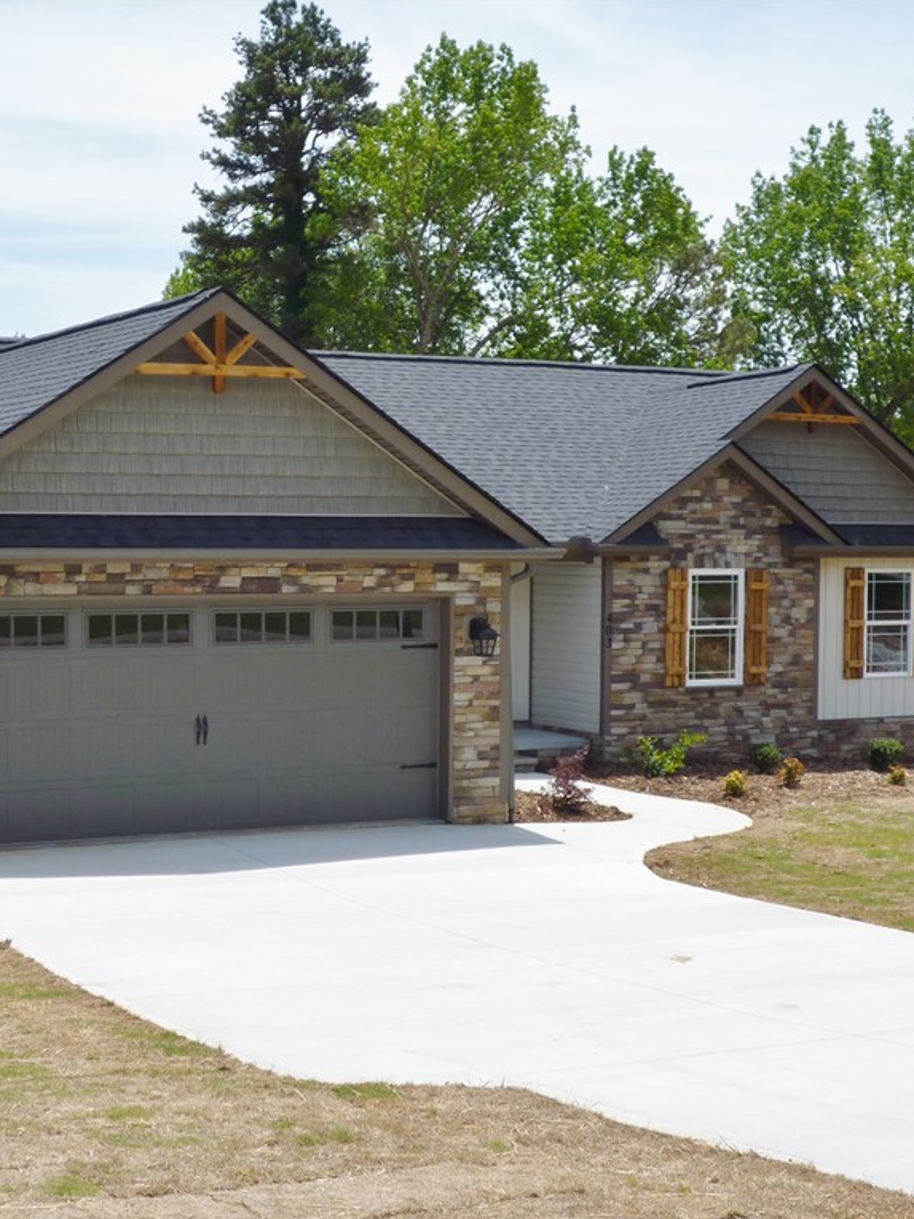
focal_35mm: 63
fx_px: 2218
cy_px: 610
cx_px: 337
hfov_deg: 23.2
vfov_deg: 30.7
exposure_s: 1/640
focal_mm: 8.3
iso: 80
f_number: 4.3
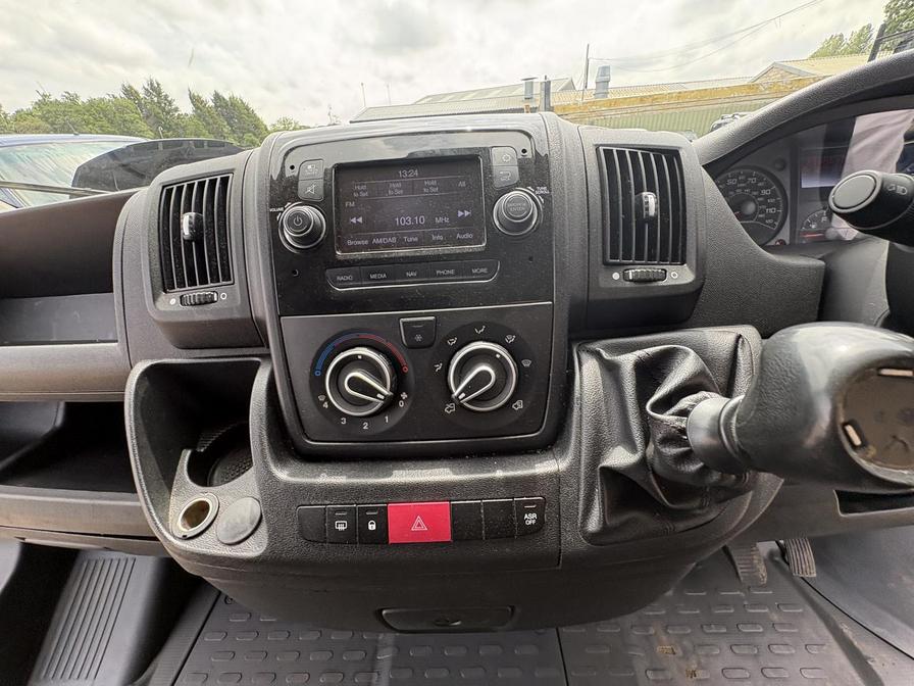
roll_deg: -3.5
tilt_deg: -29.3
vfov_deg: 85.7
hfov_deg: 102.1
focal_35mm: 14
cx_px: 457
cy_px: 343
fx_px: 370
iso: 80
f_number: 2.2
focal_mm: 2.22
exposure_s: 1/141
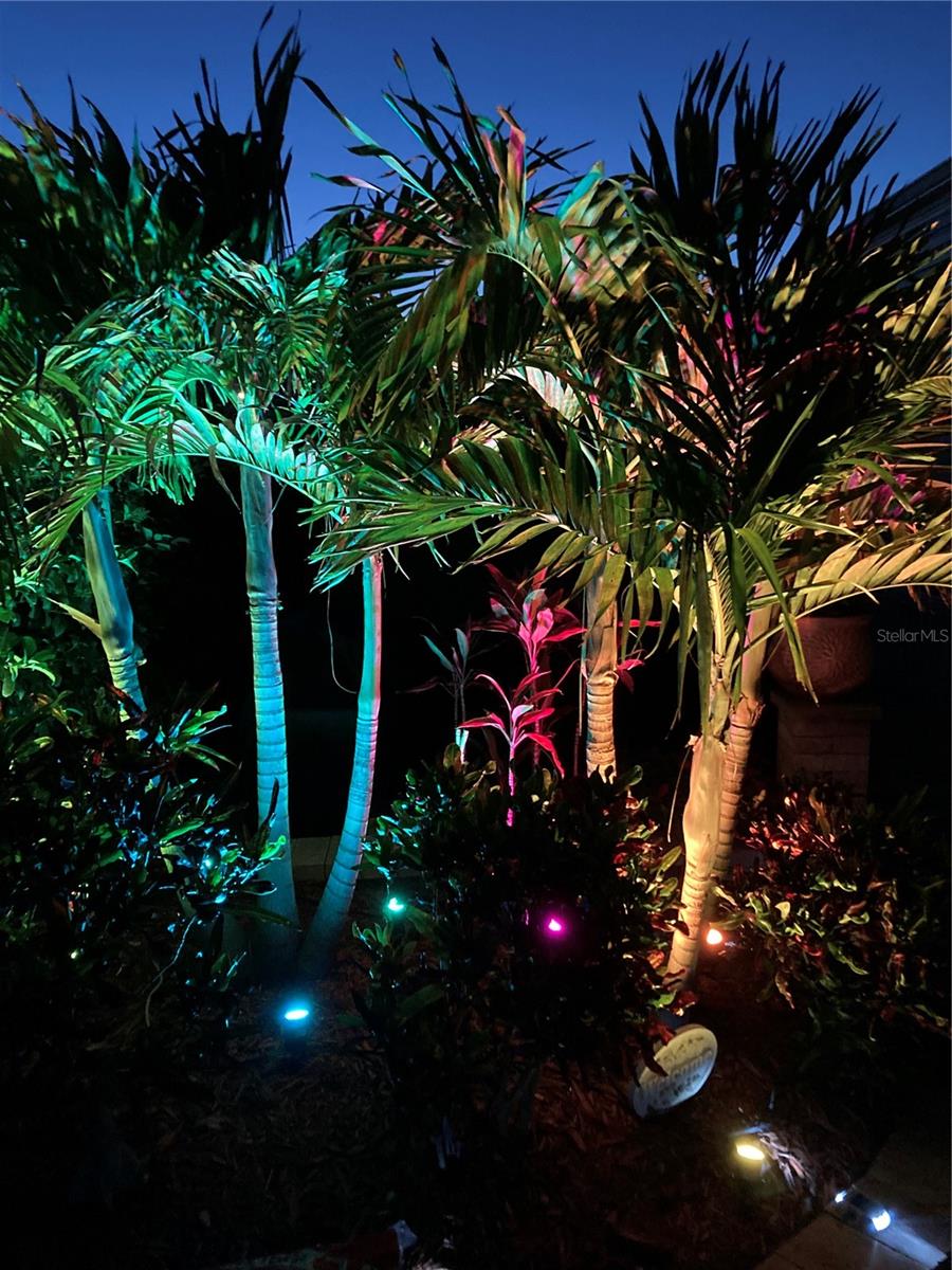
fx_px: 1027
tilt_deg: -6.8
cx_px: 476
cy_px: 635
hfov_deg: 49.7
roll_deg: +0.6
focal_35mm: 28
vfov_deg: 63.4
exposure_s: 1/15
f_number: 1.8
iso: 800
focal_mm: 3.99
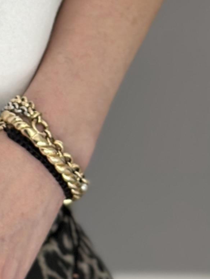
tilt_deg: -10.4
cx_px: -154
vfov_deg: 7.7
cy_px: -173
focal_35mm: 250
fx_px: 2021
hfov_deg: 5.9
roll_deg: -1.2
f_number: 1.78
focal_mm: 6.86
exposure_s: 1/242
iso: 80
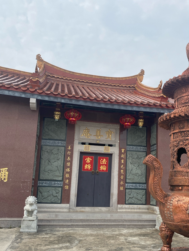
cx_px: 124
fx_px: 262
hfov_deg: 39.3
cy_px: 145
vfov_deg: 51.1
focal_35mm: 36
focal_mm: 4.25
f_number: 1.8
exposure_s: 1/3125
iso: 32
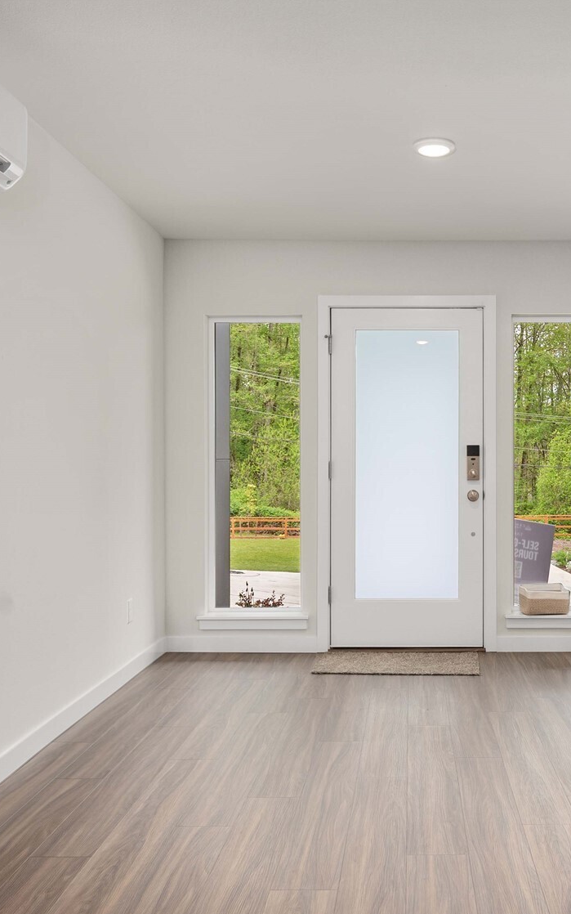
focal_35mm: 34
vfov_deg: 56.7
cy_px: 460
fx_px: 846
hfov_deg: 36.5
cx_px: 419
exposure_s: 1/25
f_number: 7.1
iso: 1000
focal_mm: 22
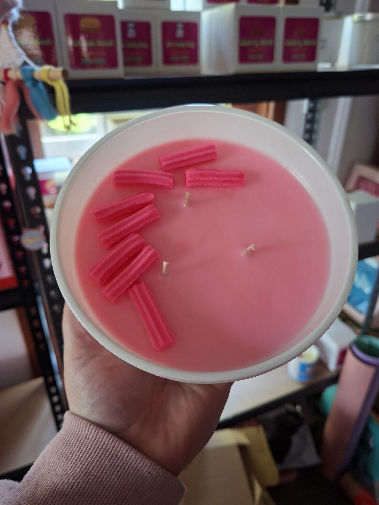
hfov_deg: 58.9
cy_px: 252
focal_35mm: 23
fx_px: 336
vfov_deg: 73.9
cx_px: 190
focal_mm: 5.54
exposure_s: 1/33
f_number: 1.8
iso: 320
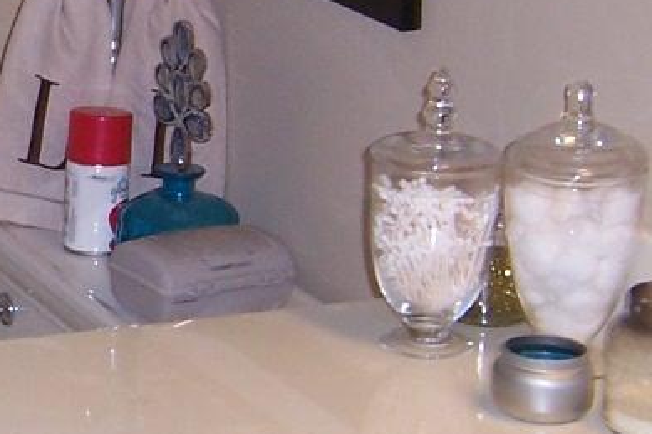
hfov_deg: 14.1
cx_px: -298
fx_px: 2480
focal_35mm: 137
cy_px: 121
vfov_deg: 10.0
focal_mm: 5.5
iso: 80
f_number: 2.8
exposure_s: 1/60
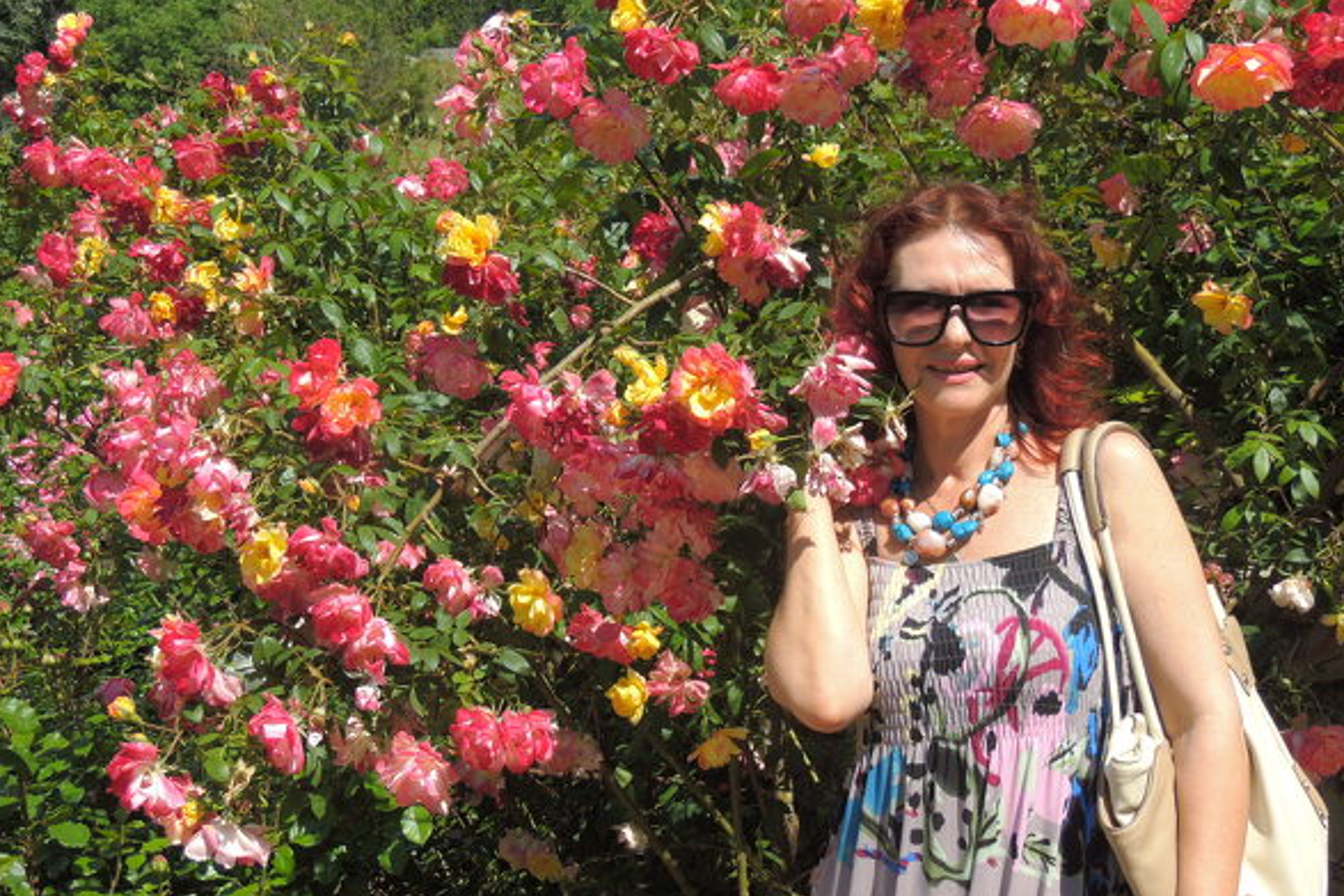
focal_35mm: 50
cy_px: 461
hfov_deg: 39.6
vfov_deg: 27.0
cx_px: 680
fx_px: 1866
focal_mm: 8.3
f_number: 3.5
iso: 100
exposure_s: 1/800
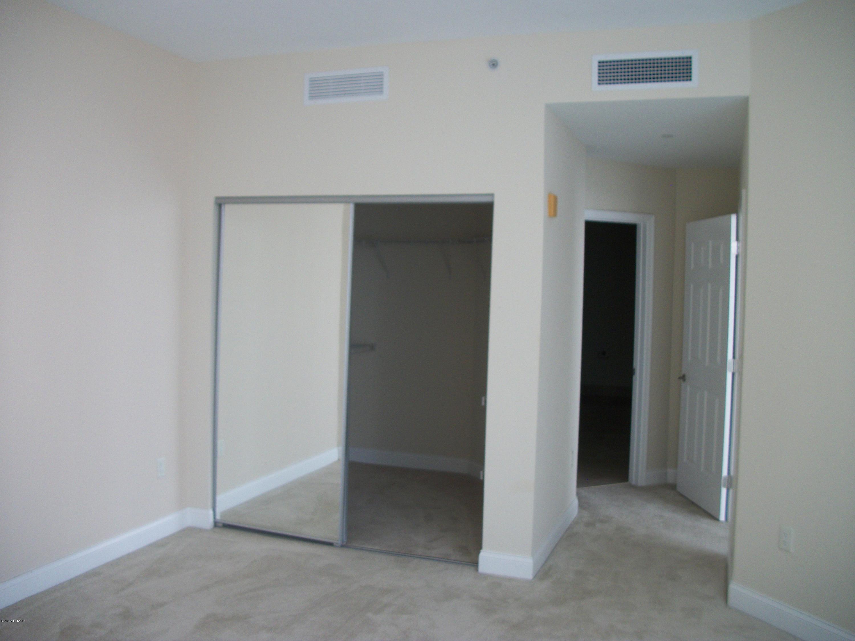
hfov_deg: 56.8
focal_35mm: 32
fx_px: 790
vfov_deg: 44.2
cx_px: 428
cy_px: 320
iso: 80
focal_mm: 5.7
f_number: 2.9
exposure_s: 1/100
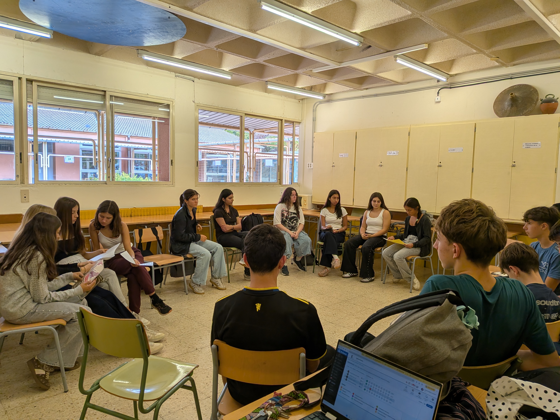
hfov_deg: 71.6
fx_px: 388
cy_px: 210
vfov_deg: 56.8
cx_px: 280
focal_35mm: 24
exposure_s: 1/513
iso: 26
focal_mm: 4.53
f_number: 1.7
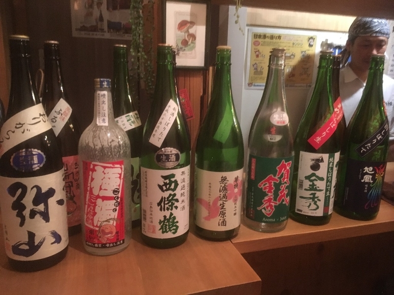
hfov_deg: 61.7
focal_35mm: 29
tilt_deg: -14.4
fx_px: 330
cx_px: 197
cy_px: 148
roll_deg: -1.9
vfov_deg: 48.2
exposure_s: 1/15
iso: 400
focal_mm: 4.15
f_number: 2.2
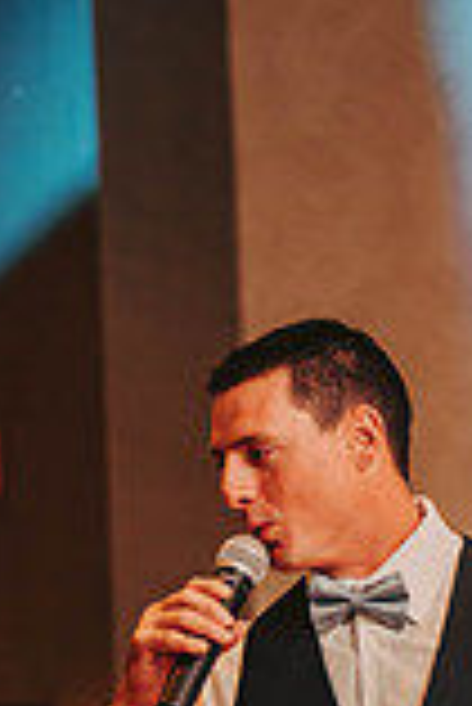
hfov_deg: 4.8
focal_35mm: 287
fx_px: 5631
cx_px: 351
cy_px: 684
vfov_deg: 7.1
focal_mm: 100
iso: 800
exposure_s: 1/60
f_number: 2.8
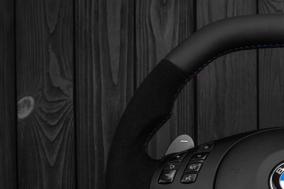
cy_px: 186
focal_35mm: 110
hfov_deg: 18.1
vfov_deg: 12.3
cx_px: 290
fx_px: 868
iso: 500
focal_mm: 35
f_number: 6.3
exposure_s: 1/125
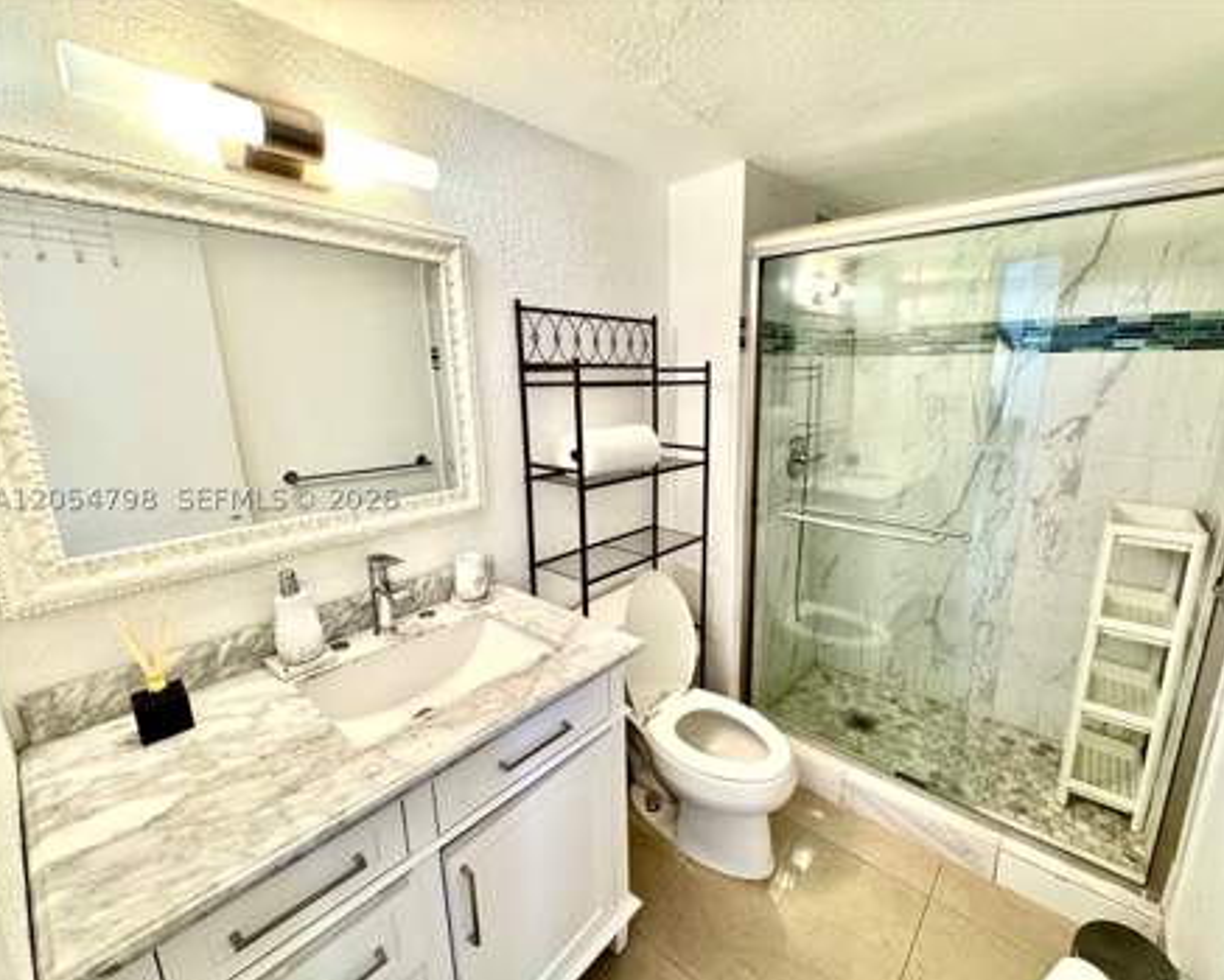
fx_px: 544
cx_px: 655
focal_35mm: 15
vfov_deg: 84.1
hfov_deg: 96.6
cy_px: 498
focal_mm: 2.22
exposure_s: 1/60
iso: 250
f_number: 2.2
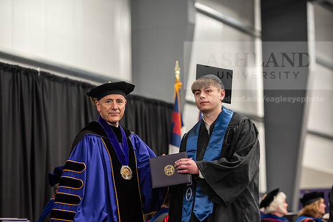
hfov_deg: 17.6
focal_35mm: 116
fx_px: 1073
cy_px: 111
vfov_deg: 11.8
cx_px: 166
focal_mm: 116
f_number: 3.2
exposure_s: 1/200
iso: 2000
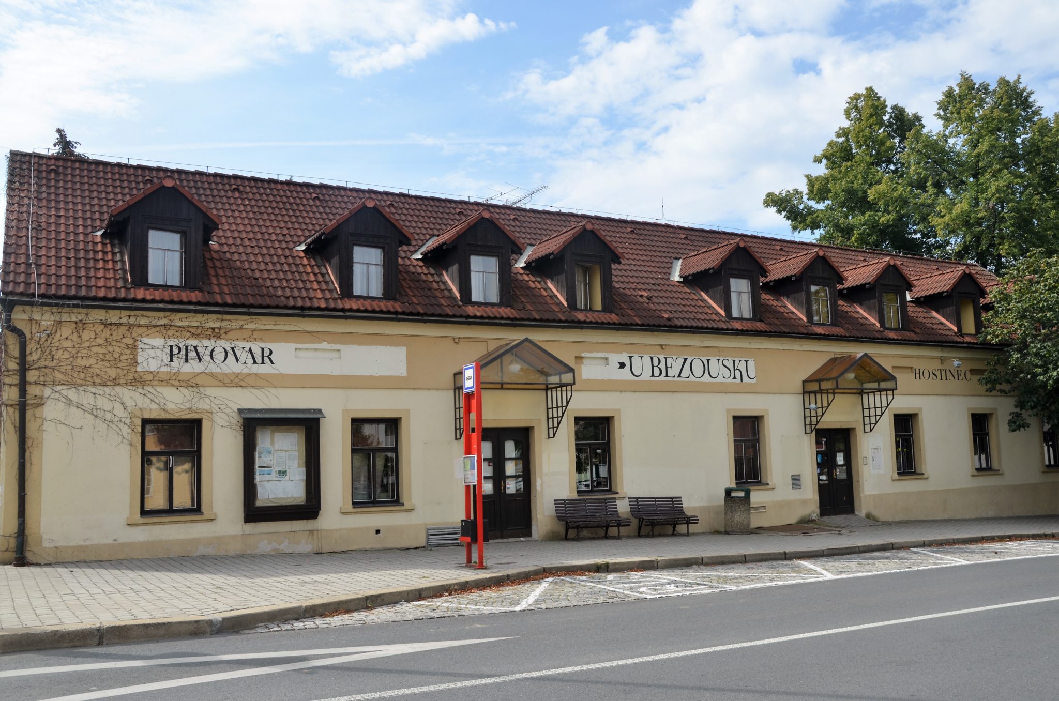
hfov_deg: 59.6
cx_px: 530
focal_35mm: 32
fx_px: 925
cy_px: 350
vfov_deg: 41.5
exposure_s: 1/250
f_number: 8
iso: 125
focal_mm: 21
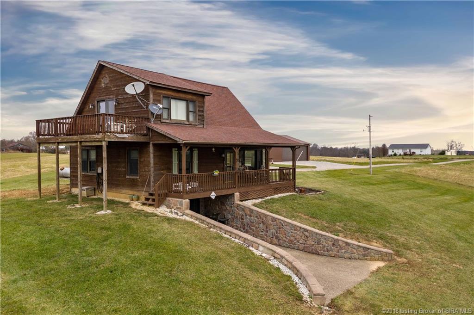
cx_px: 237
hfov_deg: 65.5
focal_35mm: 28
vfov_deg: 46.3
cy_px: 158
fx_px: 368
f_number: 4.5
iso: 100
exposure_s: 1/120
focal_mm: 10.26
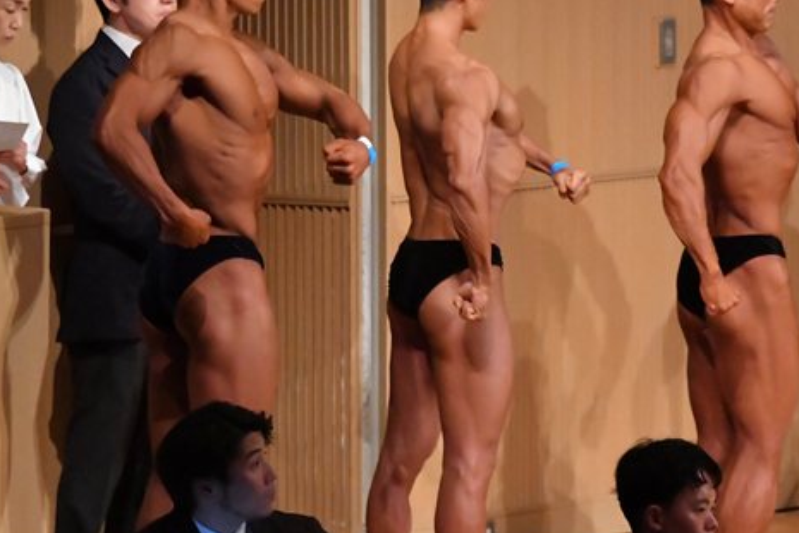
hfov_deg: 4.9
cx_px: 506
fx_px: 9432
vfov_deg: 3.2
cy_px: 277
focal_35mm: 425
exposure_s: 1/400
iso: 11400
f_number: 5.6
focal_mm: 170
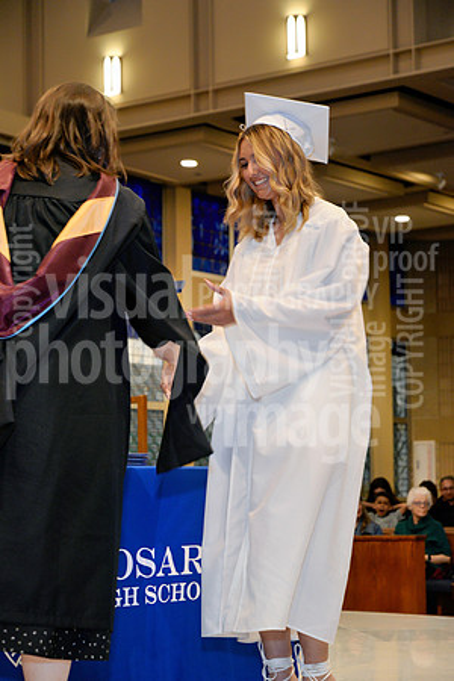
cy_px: 340
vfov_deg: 23.9
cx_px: 227
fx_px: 1608
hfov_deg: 16.1
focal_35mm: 85
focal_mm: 85
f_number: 6.3
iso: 2500
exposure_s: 1/80
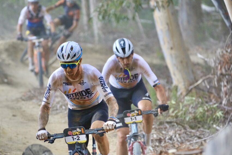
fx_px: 3493
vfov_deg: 2.5
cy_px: 87
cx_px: 100
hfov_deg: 3.8
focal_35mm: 542
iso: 1600
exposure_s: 1/500
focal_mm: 300
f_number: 5.6
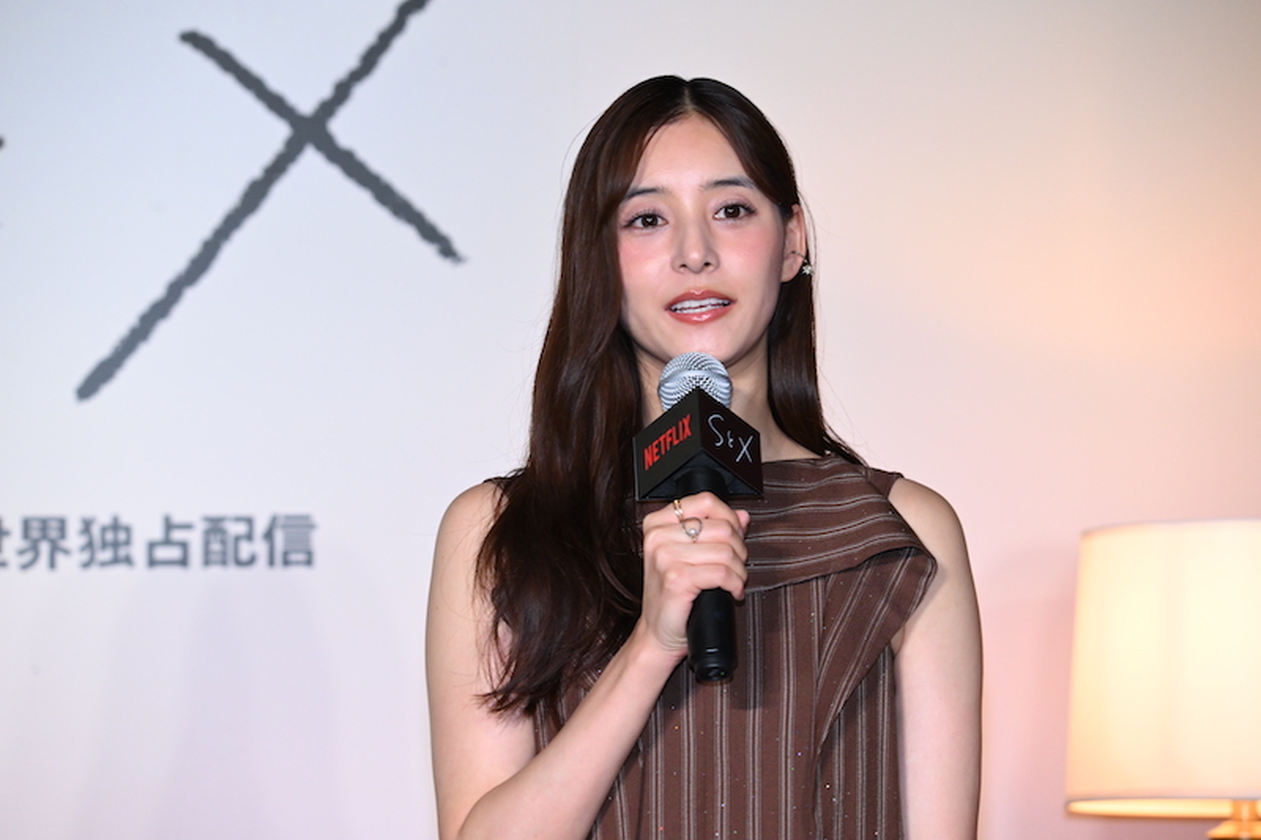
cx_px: 630
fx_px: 6829
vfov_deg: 7.0
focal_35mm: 195
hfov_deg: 10.6
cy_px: 420
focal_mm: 195
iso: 3200
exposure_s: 1/125
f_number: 7.1
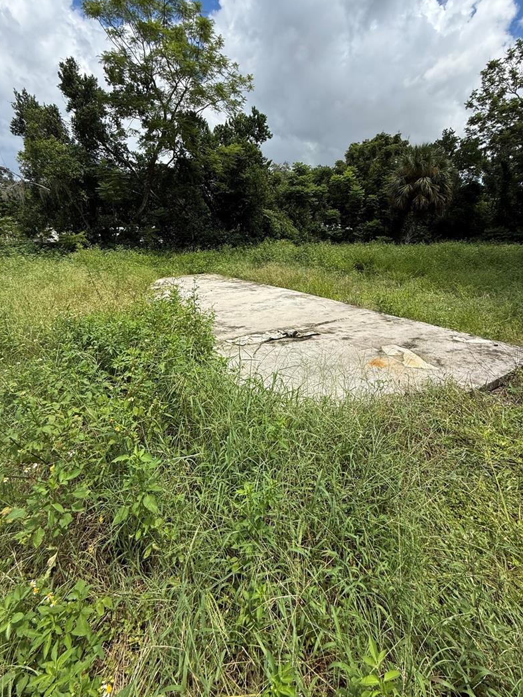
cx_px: 269
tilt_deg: -13.3
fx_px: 322
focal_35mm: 16
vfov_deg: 94.0
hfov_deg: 78.1
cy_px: 306
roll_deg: +2.4
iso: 50
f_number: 2.2
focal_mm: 2.22
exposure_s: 1/1745
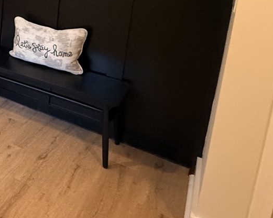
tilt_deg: -9.9
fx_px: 339
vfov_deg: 32.2
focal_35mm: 42
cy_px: -11
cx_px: -118
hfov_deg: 29.8
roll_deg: -0.8
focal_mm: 2.22
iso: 500
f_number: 2.2
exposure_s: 1/60
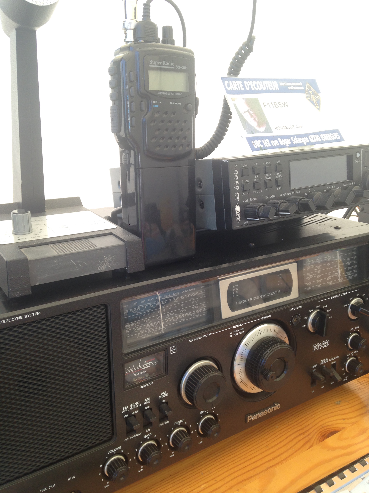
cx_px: 184
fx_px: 469
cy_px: 246
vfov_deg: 55.4
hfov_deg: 42.9
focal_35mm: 33
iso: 50
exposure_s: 1/120
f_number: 2.4
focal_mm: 4.12
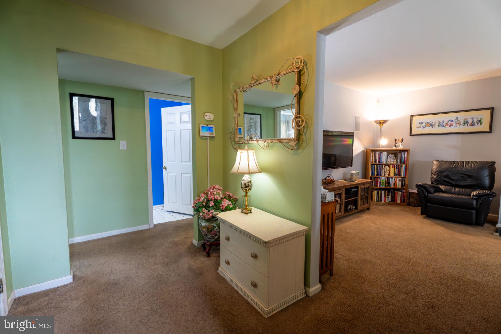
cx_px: 250
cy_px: 167
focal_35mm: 16
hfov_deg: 96.7
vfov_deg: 73.7
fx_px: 223
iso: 200
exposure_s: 1/30
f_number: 7.1
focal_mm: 16
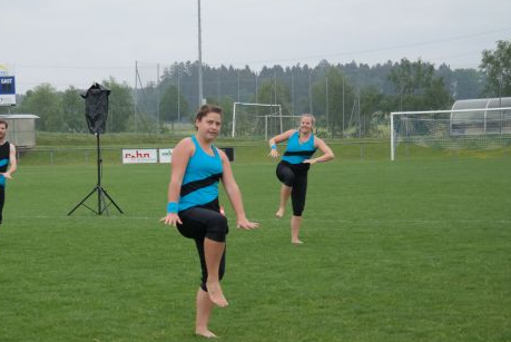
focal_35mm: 117
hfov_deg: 17.4
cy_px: 226
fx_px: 1662
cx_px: 165
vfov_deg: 11.7
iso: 200
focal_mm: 55
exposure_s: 1/125
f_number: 5.6
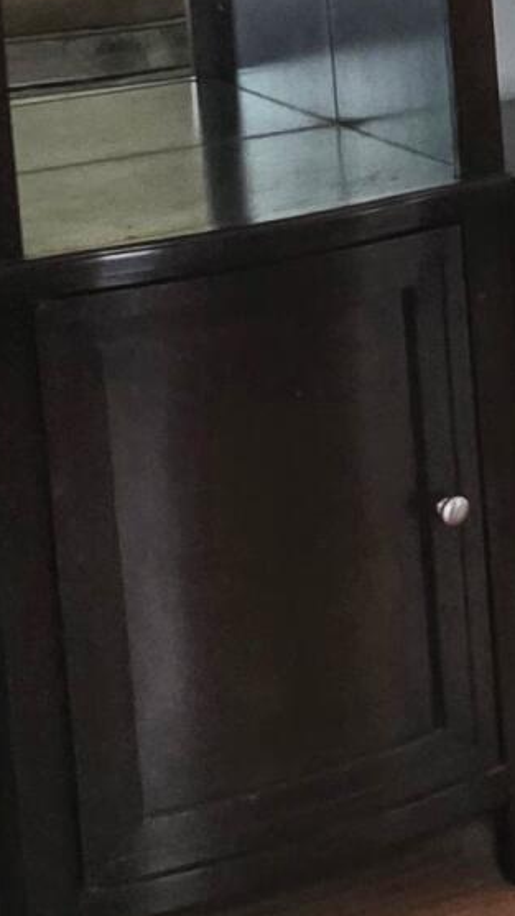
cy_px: -194
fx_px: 3280
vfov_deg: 15.3
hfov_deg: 7.3
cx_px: 1846
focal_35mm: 135
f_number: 1.7
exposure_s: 1/120
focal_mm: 6.25
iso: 800
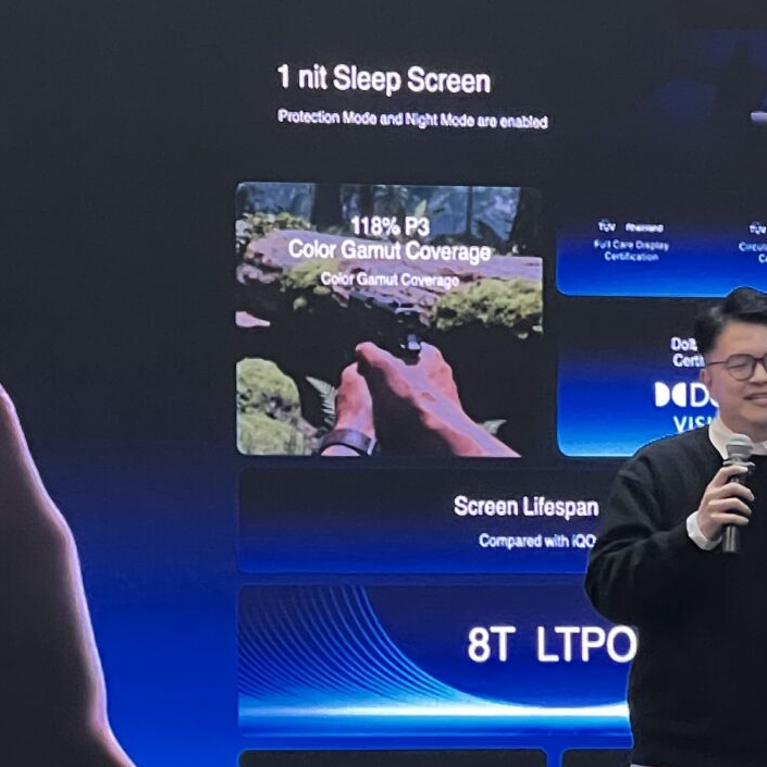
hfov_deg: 7.0
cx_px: -210
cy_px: 283
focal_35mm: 247
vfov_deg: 7.1
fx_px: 6192
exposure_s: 1/60
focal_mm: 9
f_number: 2.8
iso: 320
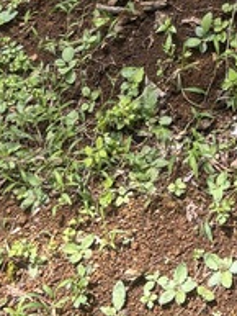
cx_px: 347
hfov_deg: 12.3
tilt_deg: -22.8
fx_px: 1049
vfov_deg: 15.2
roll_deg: +1.3
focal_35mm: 115
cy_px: -220
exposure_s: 1/456
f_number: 1.6
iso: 50
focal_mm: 5.96
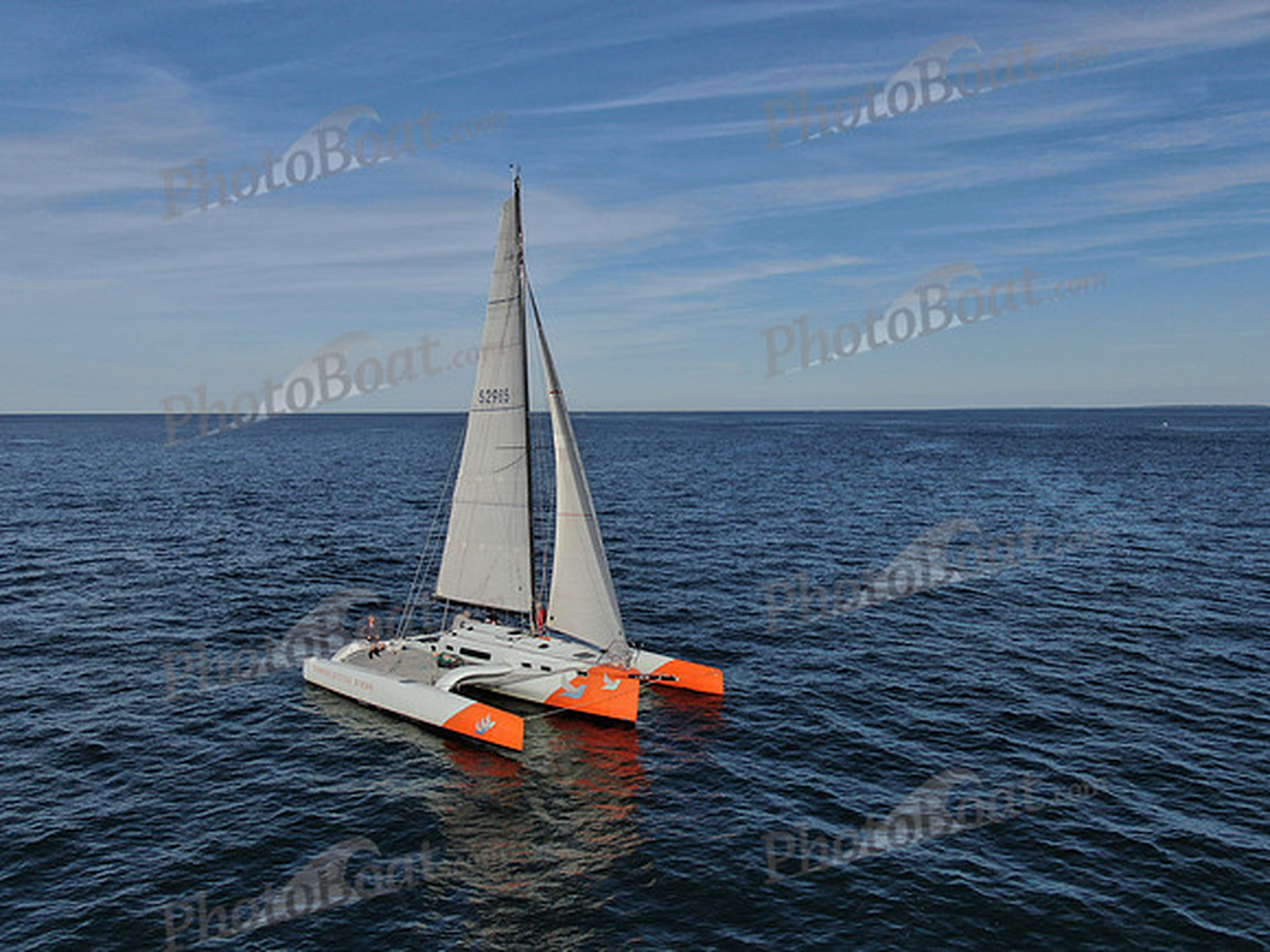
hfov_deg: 61.7
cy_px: 476
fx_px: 1064
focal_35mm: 29
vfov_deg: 48.2
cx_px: 635
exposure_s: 1/3200
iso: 100
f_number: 3
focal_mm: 5
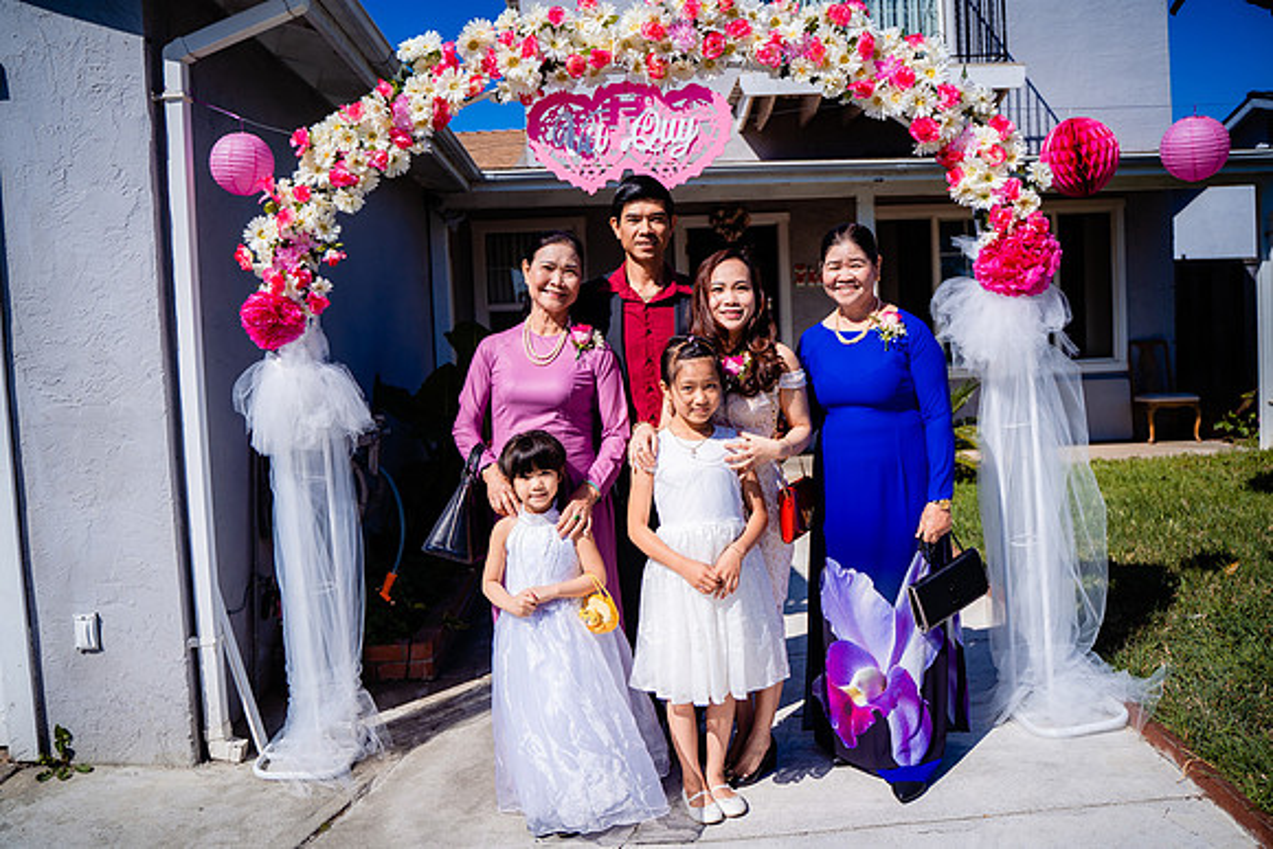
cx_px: 636
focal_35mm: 28
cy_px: 424
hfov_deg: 65.5
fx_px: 990
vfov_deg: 46.4
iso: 80
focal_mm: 28
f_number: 2.8
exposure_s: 1/4000
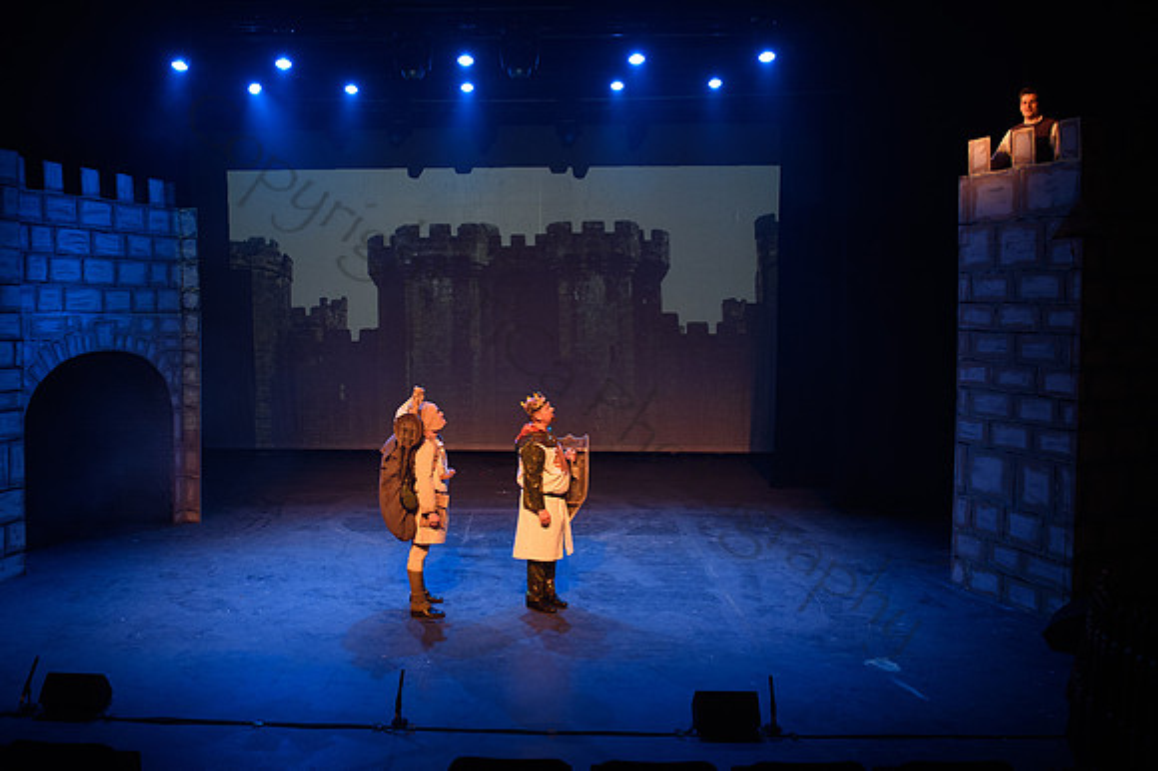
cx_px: 490
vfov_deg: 44.4
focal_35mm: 29
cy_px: 353
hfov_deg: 62.8
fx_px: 943
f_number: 3.5
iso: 1250
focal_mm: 24
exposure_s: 1/60
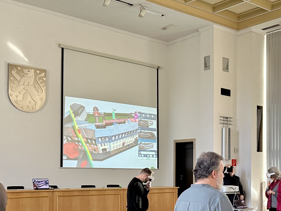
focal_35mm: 51
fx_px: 414
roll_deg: -0.3
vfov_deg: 27.1
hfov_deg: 35.9
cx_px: 235
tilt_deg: -5.8
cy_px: 205
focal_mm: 6.86
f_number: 1.78
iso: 160
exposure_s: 1/121
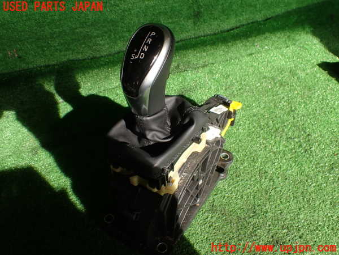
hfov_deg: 60.0
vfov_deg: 46.8
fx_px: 294
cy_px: 128
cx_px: 170
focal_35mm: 30
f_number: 3.2
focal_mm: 5.4
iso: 100
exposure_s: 1/250
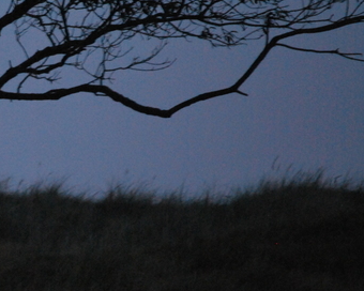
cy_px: 121
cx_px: -27
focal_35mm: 663
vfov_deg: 2.3
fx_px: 7142
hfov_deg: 2.9
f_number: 5.6
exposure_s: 1/8
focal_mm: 200
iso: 1600
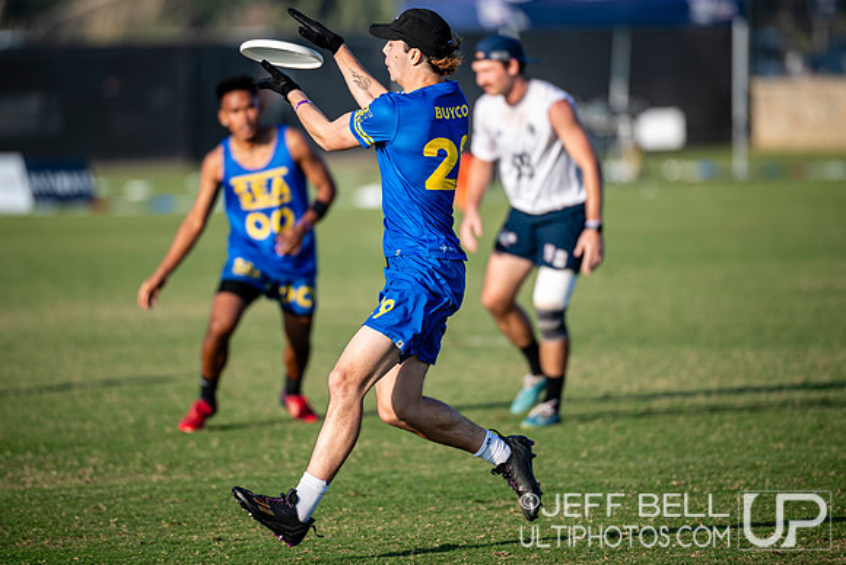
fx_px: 8436
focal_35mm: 359
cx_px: 423
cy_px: 227
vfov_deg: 3.8
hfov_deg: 5.7
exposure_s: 1/1600
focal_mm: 300
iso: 180
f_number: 3.2
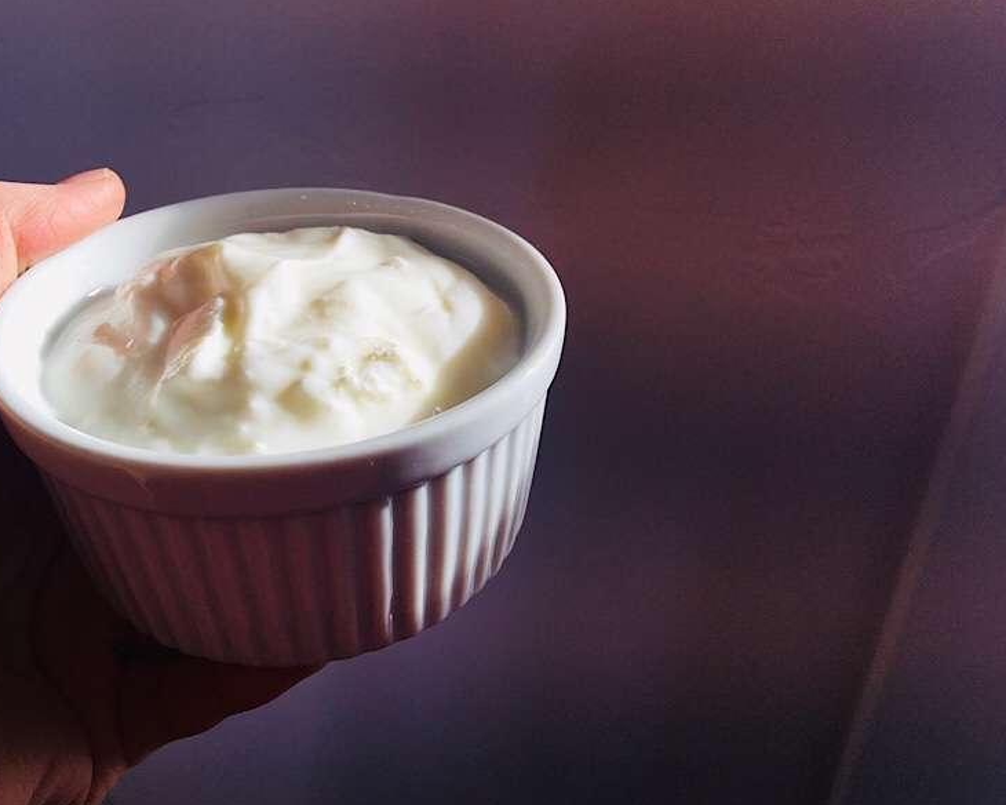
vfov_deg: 47.1
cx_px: 466
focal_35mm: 31
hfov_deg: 57.1
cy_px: 407
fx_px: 923
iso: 25
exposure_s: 1/204
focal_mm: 4.15
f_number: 2.2
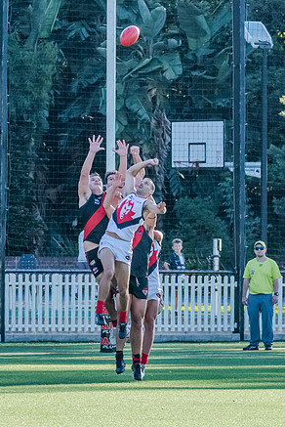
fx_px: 5691
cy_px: 334
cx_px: 139
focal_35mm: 480
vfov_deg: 4.3
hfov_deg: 2.9
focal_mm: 170
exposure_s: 1/1600
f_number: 7.1
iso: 800
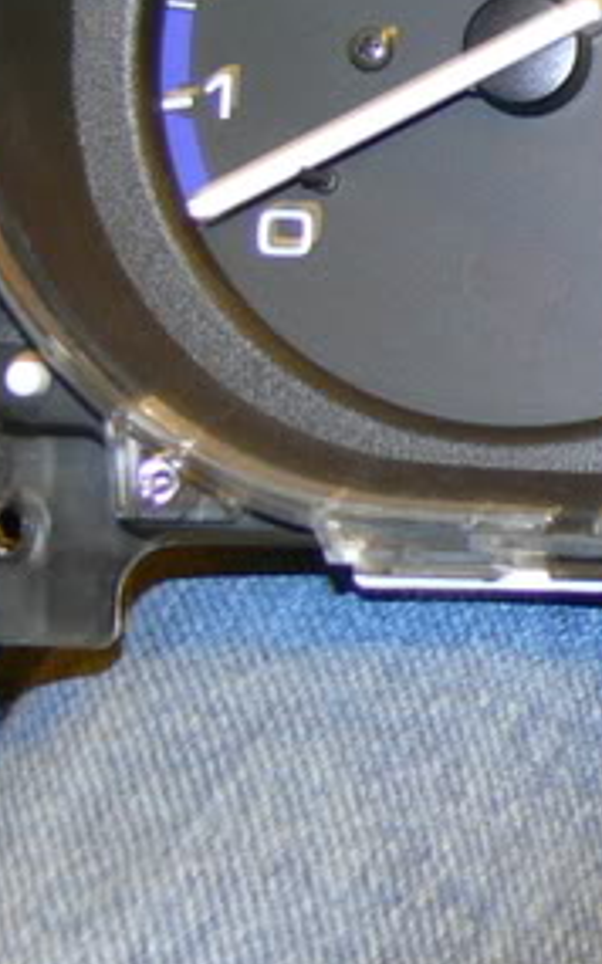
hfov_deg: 7.6
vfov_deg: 13.2
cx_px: 1627
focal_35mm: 156
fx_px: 4097
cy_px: 10
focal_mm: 8.5
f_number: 2.8
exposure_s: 1
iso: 100
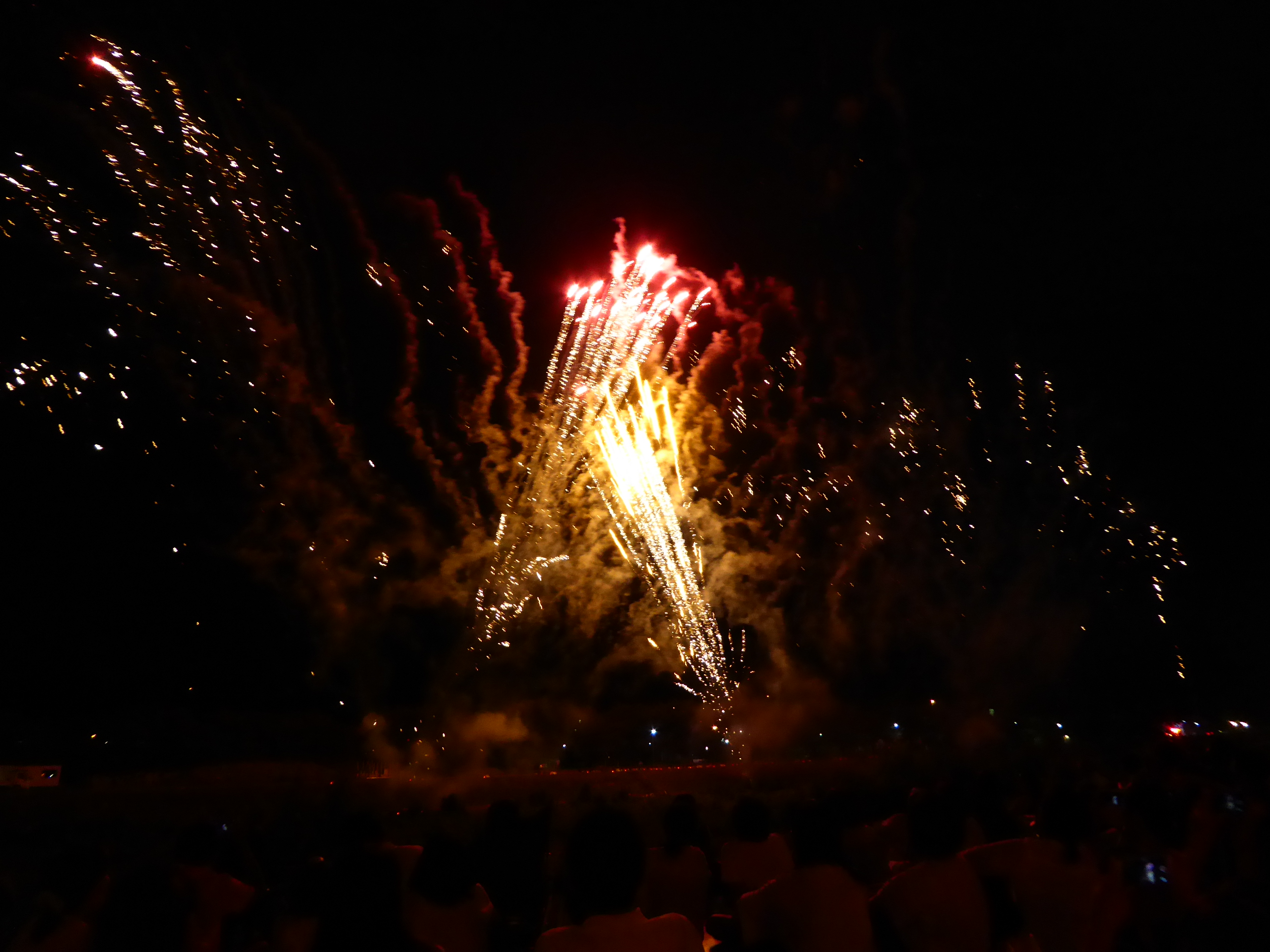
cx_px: 635
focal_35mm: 25
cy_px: 476
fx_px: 917
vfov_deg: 54.9
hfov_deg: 69.4
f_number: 3.3
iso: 640
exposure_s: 1/8
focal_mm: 4.3
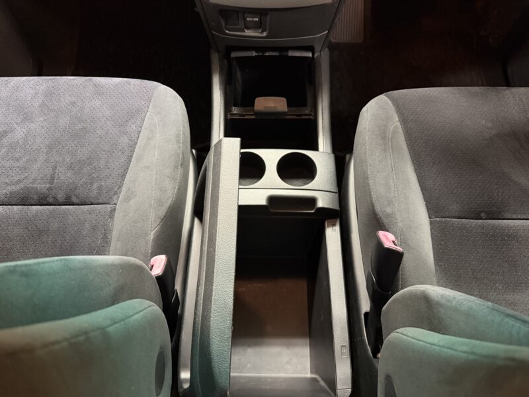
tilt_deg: -64.3
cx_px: 264
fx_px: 367
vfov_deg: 56.8
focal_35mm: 24
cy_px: 198
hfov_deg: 71.6
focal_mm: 6.76
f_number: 1.78
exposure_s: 1/33
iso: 800
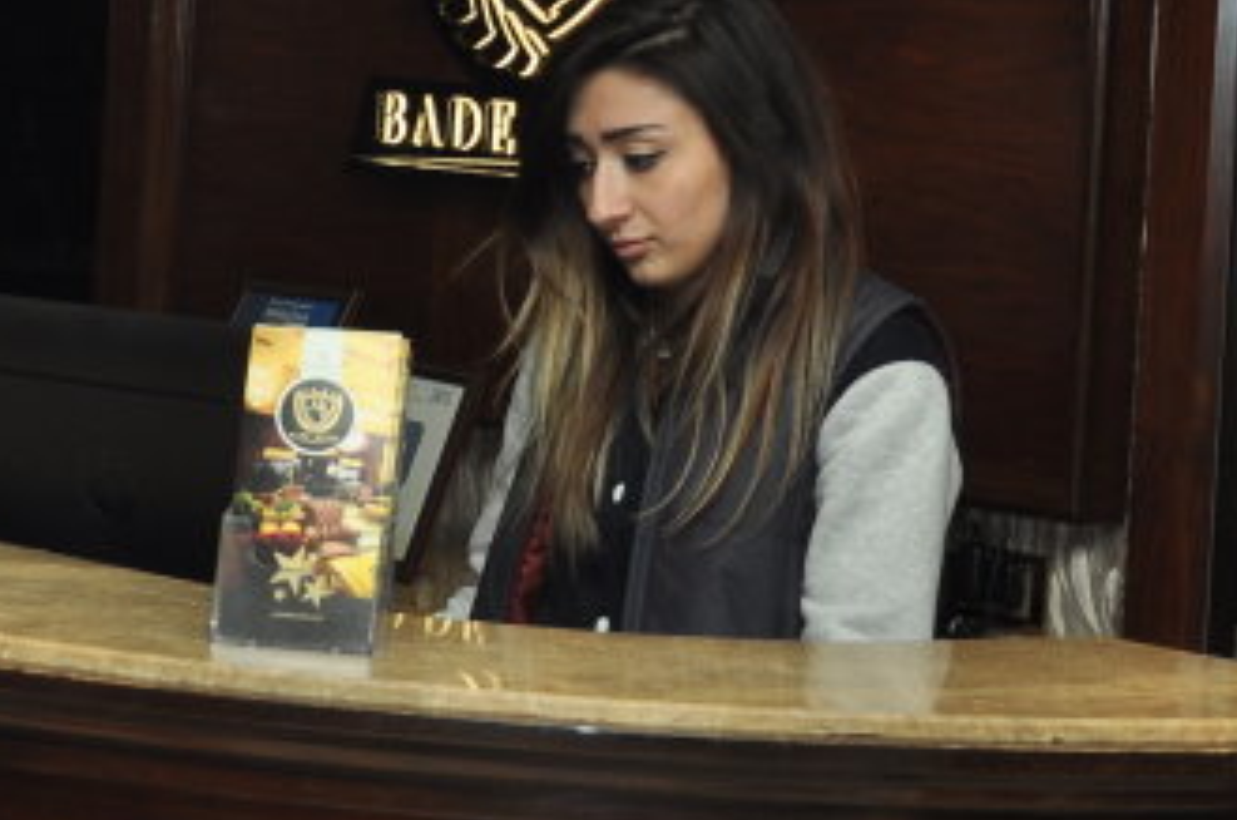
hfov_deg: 12.5
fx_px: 5609
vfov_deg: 8.3
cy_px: 11
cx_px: 192
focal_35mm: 164
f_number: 5.6
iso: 400
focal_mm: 35
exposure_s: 1/125
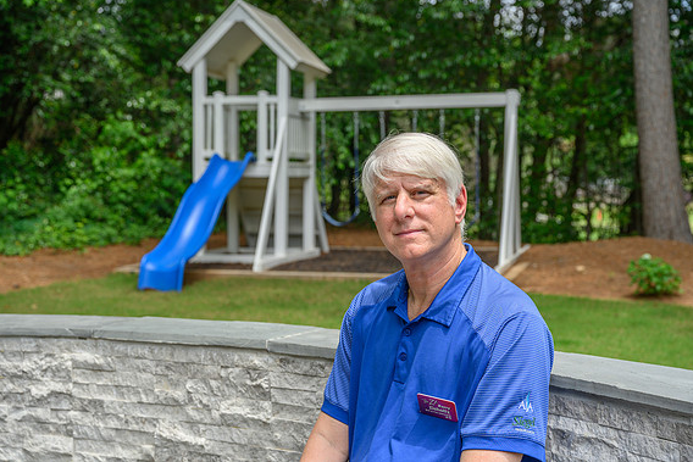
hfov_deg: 40.3
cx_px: 340
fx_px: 943
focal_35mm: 49
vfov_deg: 27.5
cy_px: 227
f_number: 5
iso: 64
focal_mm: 48
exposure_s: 1/250
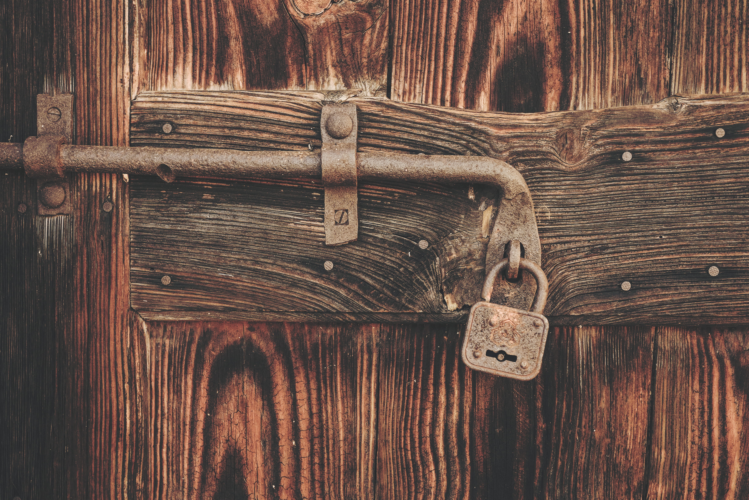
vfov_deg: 32.6
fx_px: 853
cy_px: 250
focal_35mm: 41
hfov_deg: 47.4
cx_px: 374
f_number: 3.6
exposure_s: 1/125
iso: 200
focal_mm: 27
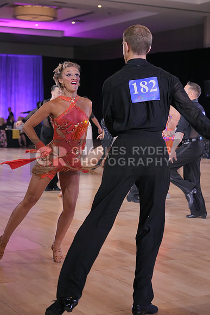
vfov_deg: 28.8
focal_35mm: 70
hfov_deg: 19.5
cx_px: 105
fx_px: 612
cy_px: 158
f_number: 4
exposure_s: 1/500
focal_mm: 70
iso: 5000
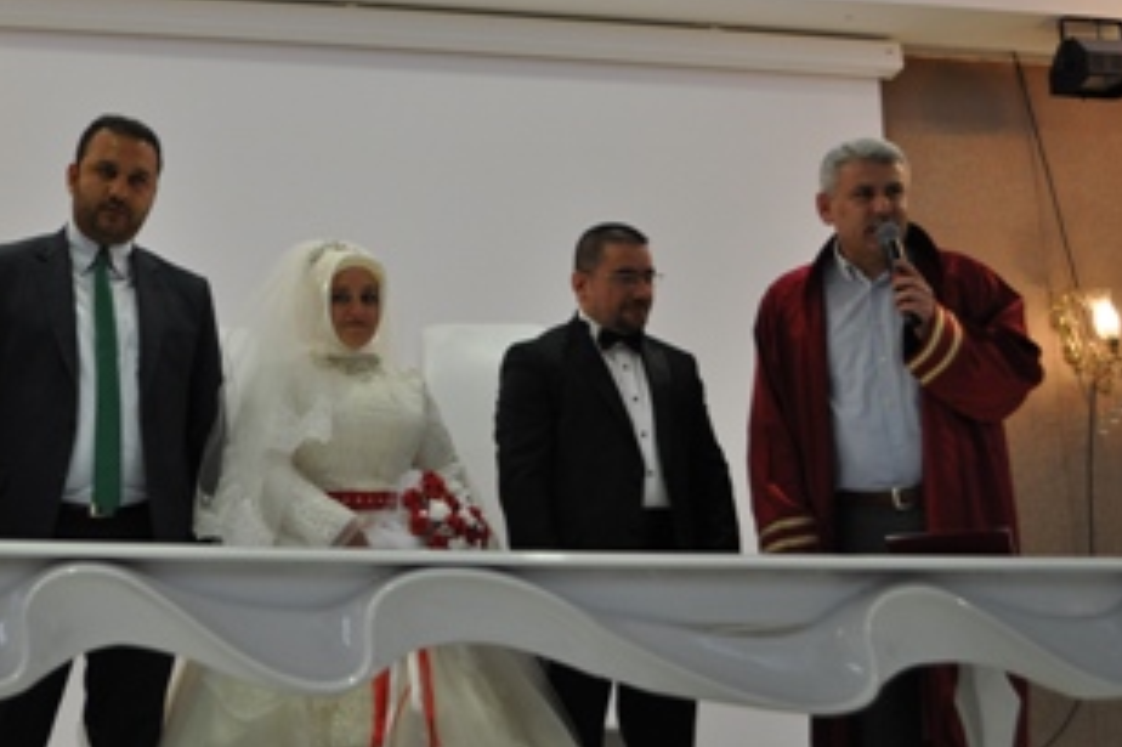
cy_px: 262
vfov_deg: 27.9
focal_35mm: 48
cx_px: 339
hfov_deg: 40.4
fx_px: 1495
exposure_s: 1/60
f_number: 4
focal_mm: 22
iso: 640
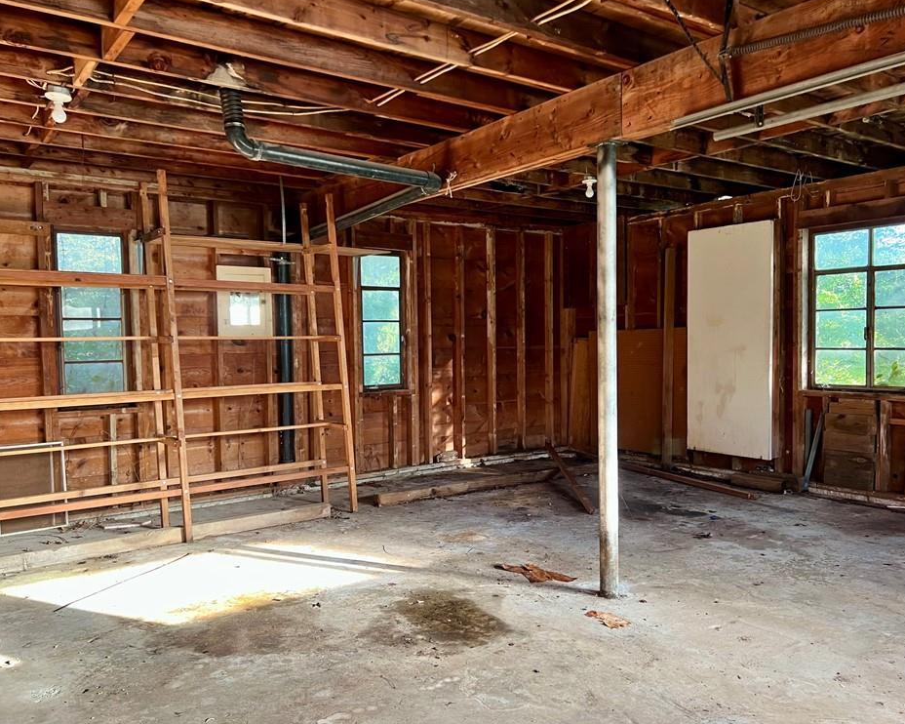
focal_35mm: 28
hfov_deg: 62.2
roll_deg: +0.6
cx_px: 452
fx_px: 750
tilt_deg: -4.5
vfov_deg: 51.5
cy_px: 366
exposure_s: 1/76
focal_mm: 5.7
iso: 125
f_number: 1.5
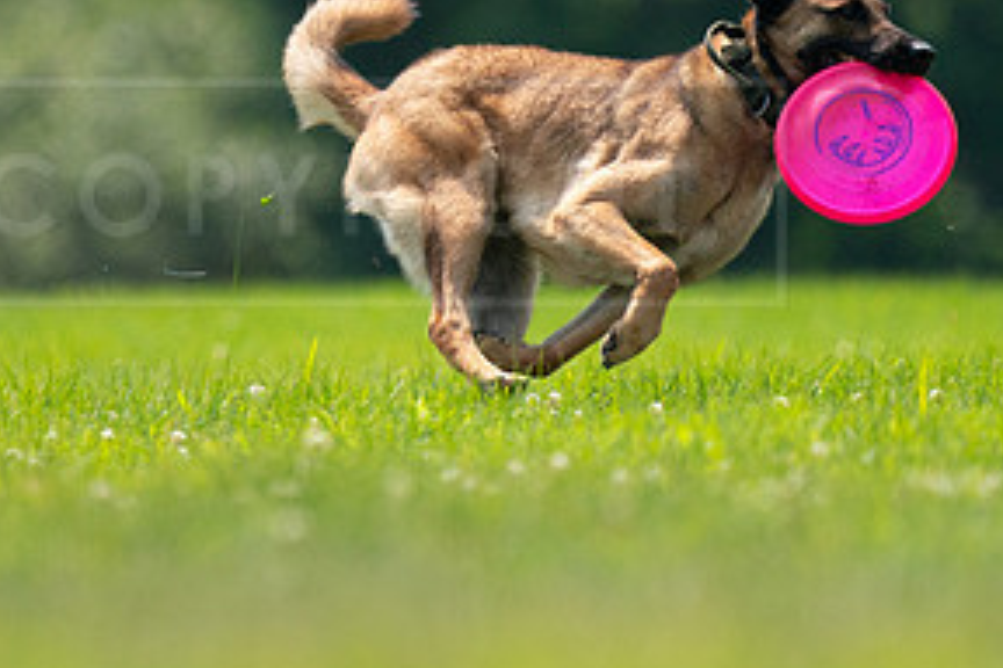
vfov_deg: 1.1
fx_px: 33681
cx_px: 212
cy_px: 252
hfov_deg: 1.7
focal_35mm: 1209
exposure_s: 1/4000
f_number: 6.3
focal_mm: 600
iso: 1600
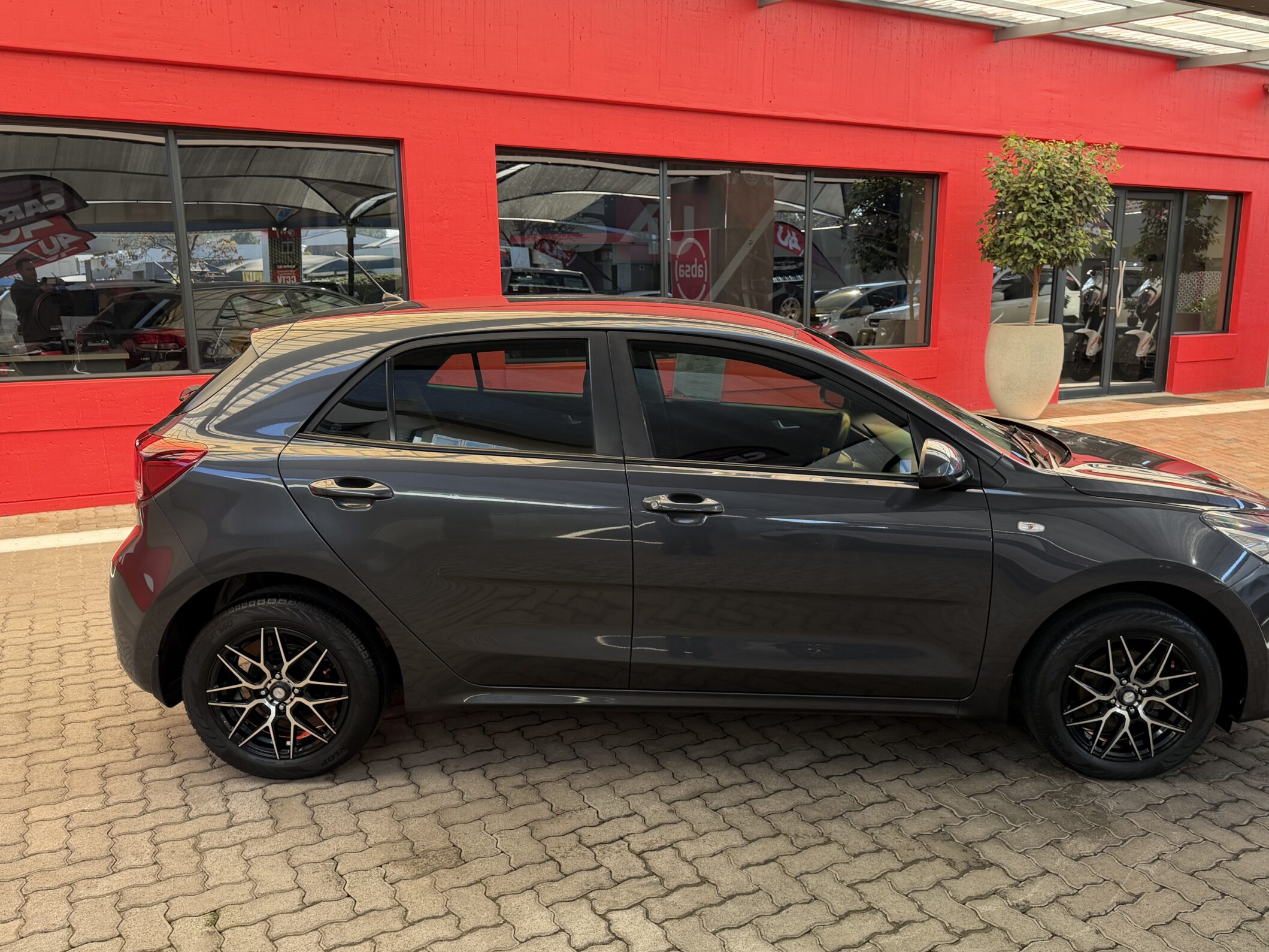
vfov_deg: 48.2
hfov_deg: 61.5
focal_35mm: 29
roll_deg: -0.2
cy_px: 518
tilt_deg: -13.4
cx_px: 710
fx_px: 1063
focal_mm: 6.76
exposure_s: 1/121
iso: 125
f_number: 1.78
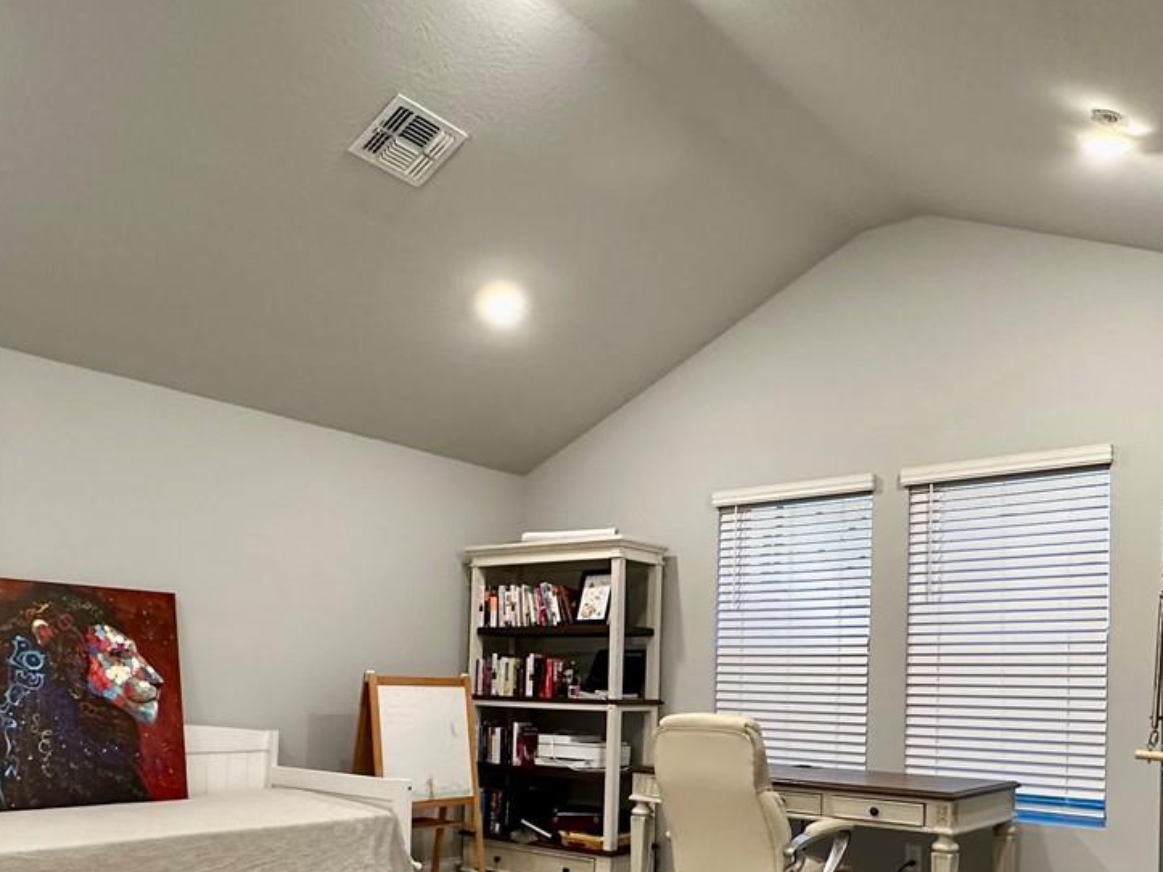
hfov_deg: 57.8
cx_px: 709
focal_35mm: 31
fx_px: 1041
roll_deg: -0.9
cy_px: 650
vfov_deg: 44.0
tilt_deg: +3.1
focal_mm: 2.22
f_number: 2.2
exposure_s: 1/60
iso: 250
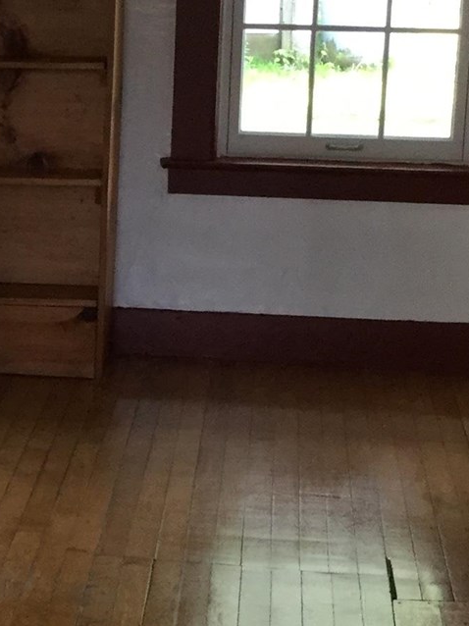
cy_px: 392
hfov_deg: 13.1
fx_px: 2025
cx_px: 52
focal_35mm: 112
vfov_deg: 17.6
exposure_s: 1/30
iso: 40
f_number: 2.4
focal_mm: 3.3
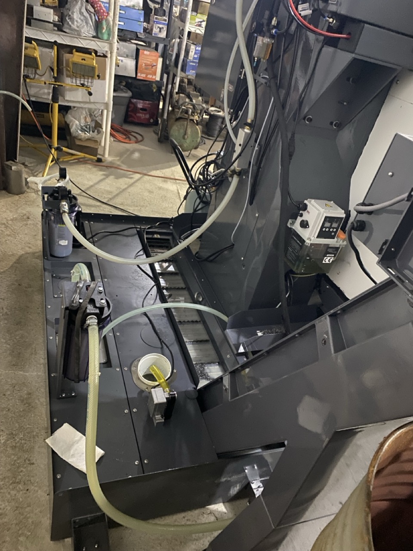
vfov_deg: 67.3
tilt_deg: -30.3
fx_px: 414
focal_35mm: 26
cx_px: 206
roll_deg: -16.6
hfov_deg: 53.1
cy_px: 276
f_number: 1.8
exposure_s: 1/10
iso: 400
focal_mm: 4.25
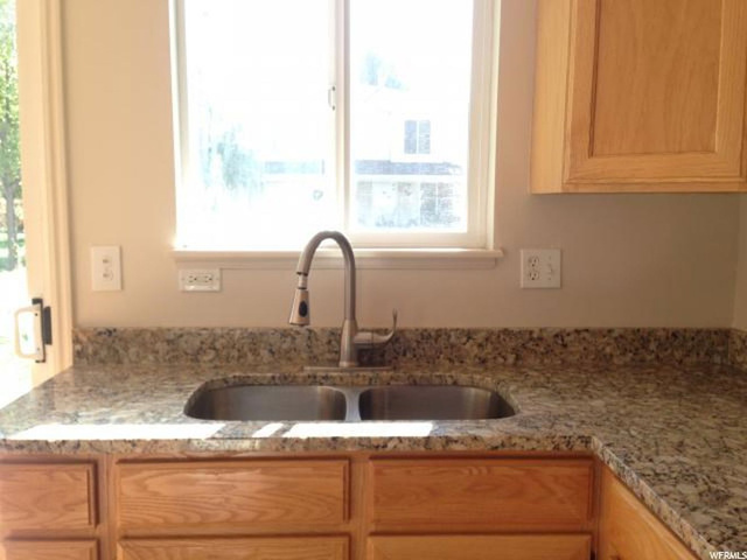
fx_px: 712
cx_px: 374
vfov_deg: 42.9
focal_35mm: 33
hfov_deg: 55.4
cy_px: 280
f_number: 2.4
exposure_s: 1/120
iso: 80
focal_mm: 4.12
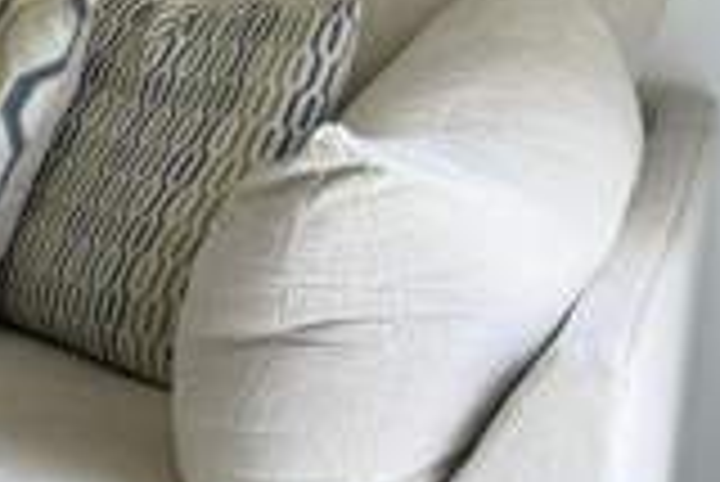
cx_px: -1062
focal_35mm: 125
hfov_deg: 12.5
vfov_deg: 10.8
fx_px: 2502
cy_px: -54
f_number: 1.78
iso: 100
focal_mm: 6.76
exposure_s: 1/121
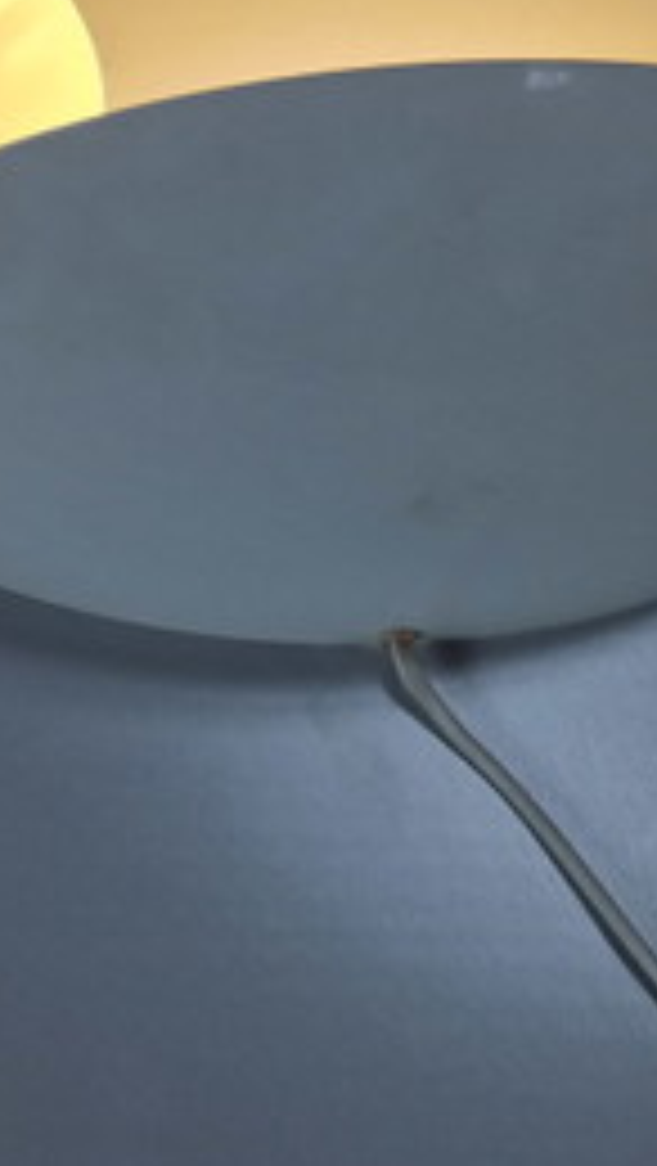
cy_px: -83
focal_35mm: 66
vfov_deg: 29.1
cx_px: -18
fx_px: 2041
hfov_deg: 17.8
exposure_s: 1/100
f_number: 1.8
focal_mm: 5.4
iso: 50
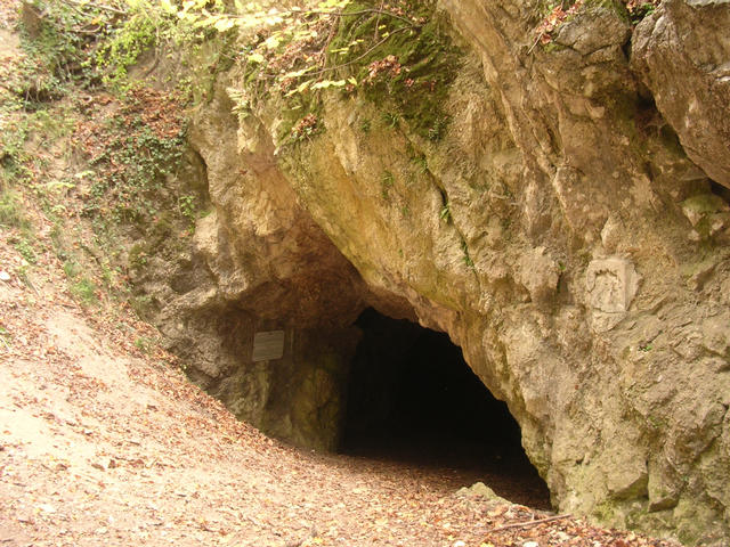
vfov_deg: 37.7
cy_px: 274
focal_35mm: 38
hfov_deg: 49.0
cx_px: 365
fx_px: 801
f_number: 2.8
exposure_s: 1/22.6
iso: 100
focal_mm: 5.8
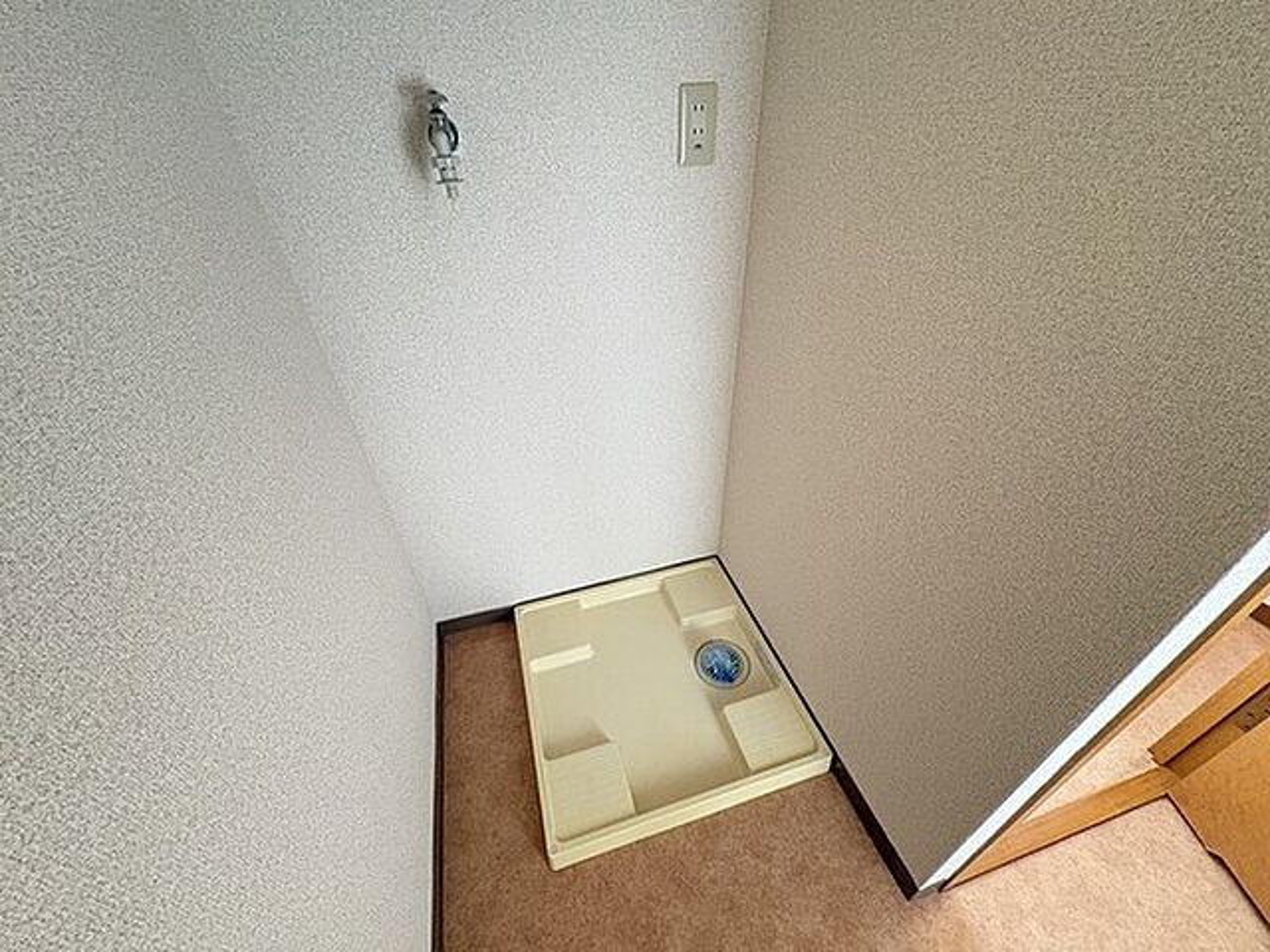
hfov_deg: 102.1
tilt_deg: -36.6
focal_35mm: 14
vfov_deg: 85.7
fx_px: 514
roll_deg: +2.7
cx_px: 635
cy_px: 476
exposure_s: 1/48
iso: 800
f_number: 2.2
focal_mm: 2.22
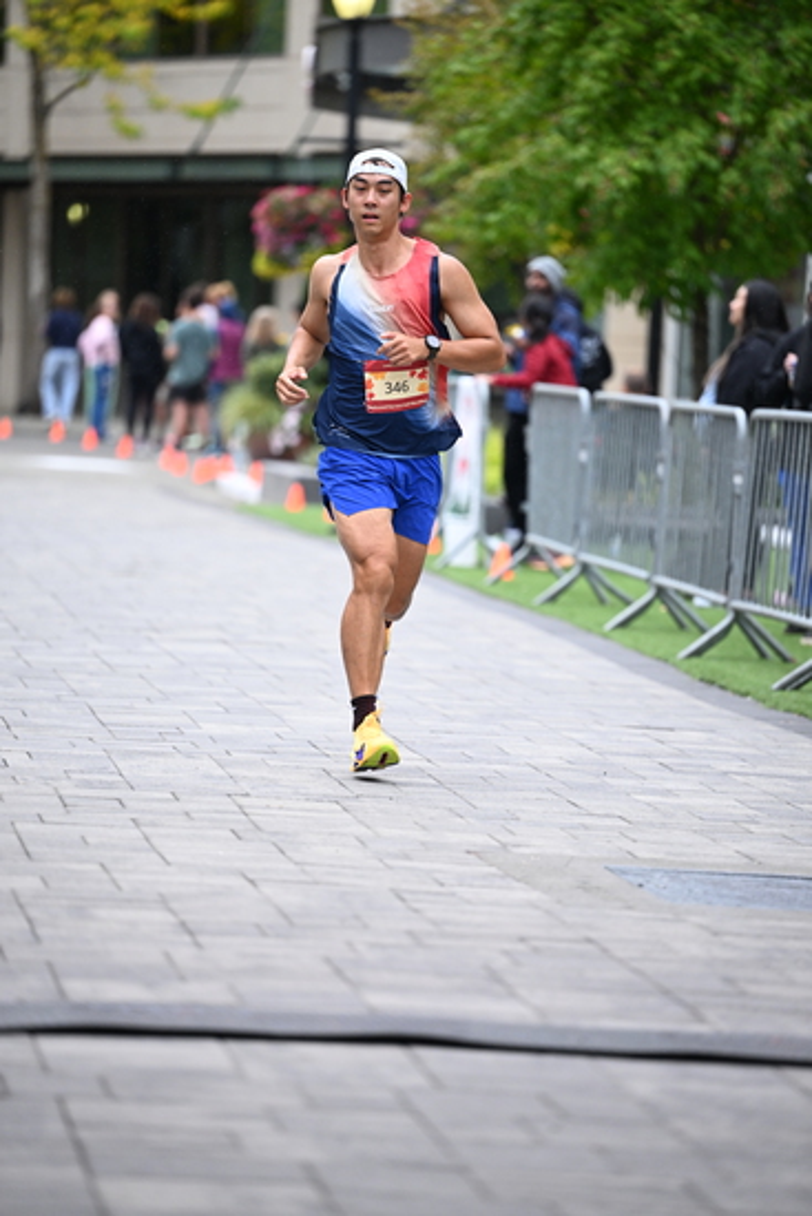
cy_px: 608
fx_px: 5917
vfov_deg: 11.7
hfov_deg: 7.9
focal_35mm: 175
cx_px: 406
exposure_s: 1/2000
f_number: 2.8
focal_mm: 175
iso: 1250
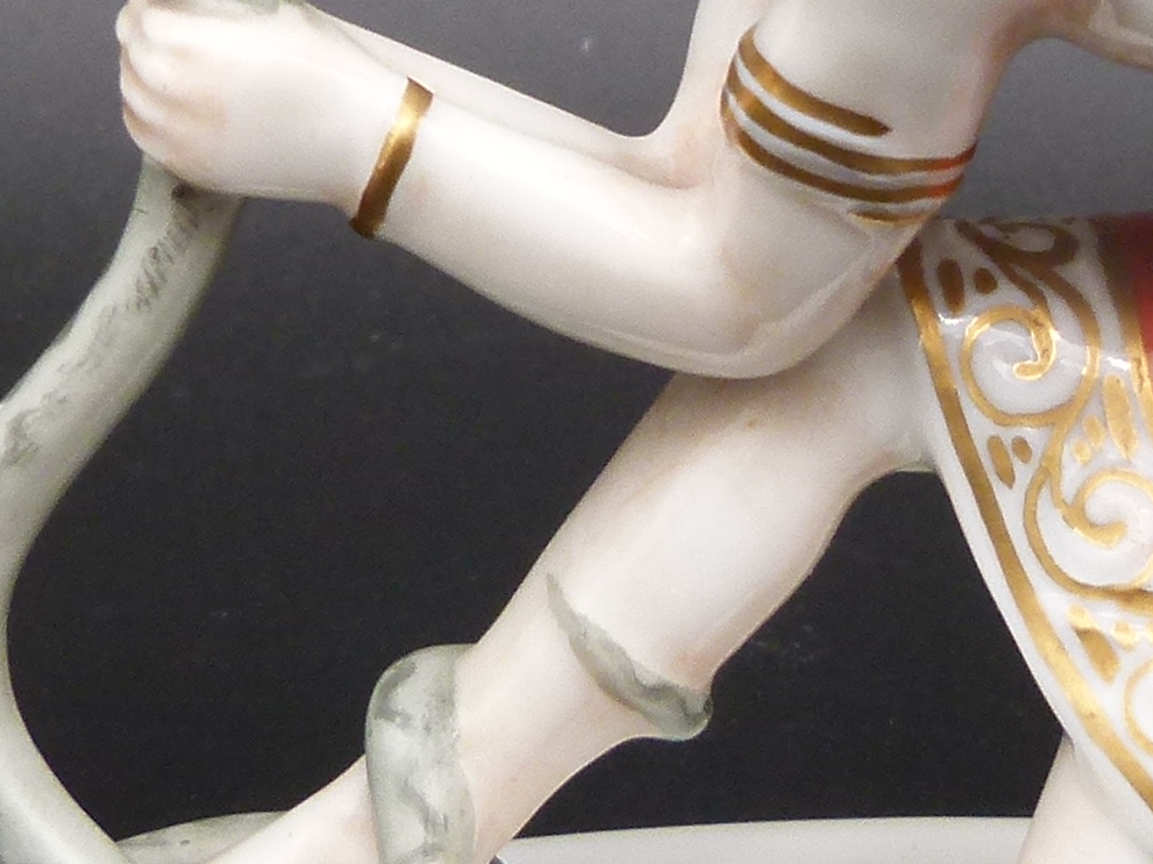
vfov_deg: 13.5
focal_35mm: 109
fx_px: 3630
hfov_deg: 18.0
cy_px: 99
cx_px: 736
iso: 100
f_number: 2.8
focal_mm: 4.5
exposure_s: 1/80
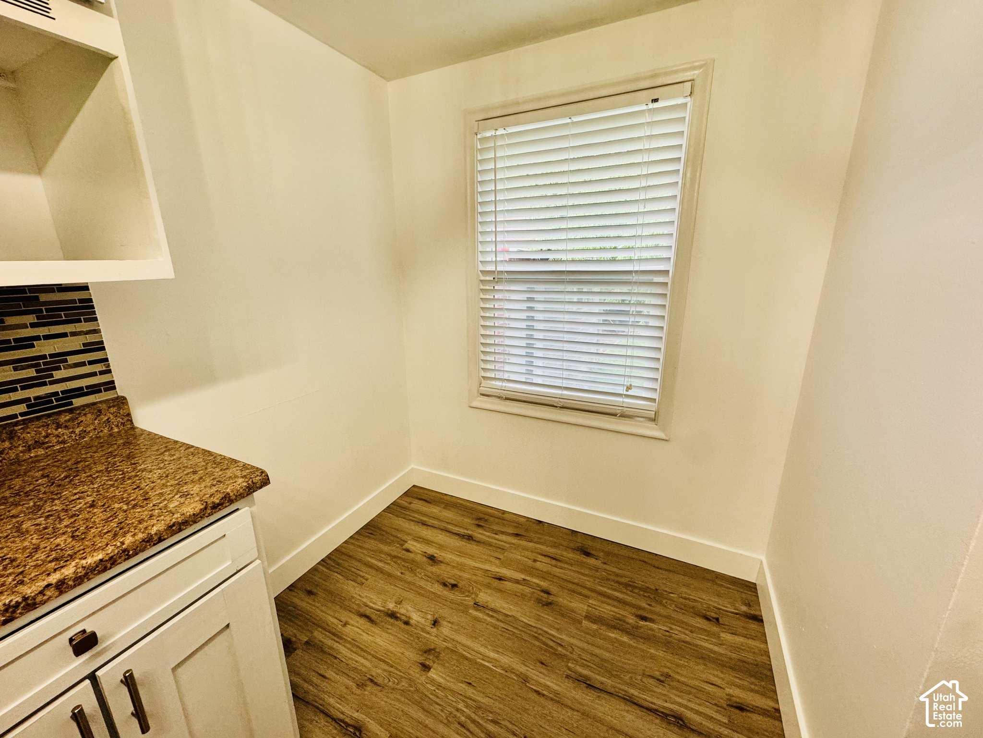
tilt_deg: -15.1
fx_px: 398
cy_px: 369
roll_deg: +0.4
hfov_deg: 102.1
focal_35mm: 14
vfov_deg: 85.7
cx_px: 492
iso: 200
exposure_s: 1/99
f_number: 2.2
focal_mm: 2.22
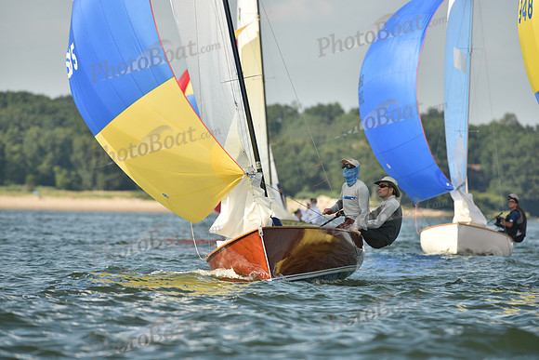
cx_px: 270
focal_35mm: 400
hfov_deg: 5.2
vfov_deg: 3.4
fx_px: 5990
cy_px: 180
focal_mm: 400
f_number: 7.1
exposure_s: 1/800
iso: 250
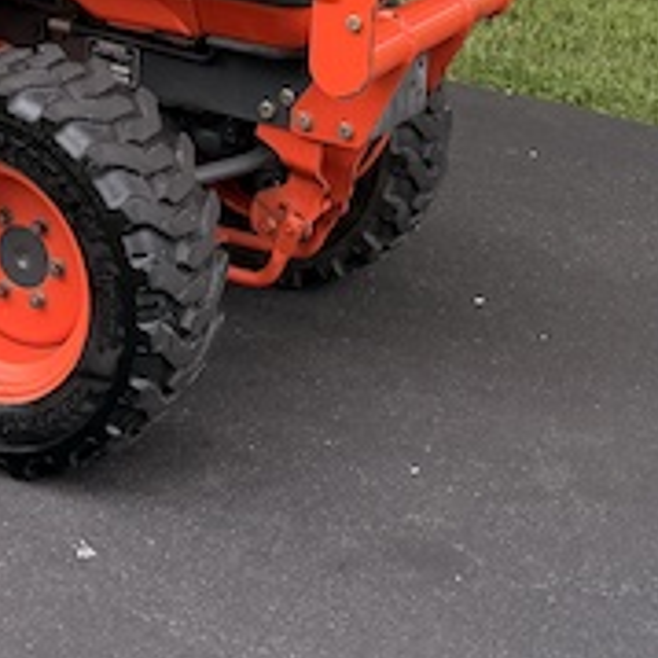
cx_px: 81
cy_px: -368
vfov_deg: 16.5
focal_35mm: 95
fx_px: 2043
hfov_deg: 18.0
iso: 100
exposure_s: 1/654
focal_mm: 6.76
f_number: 1.78
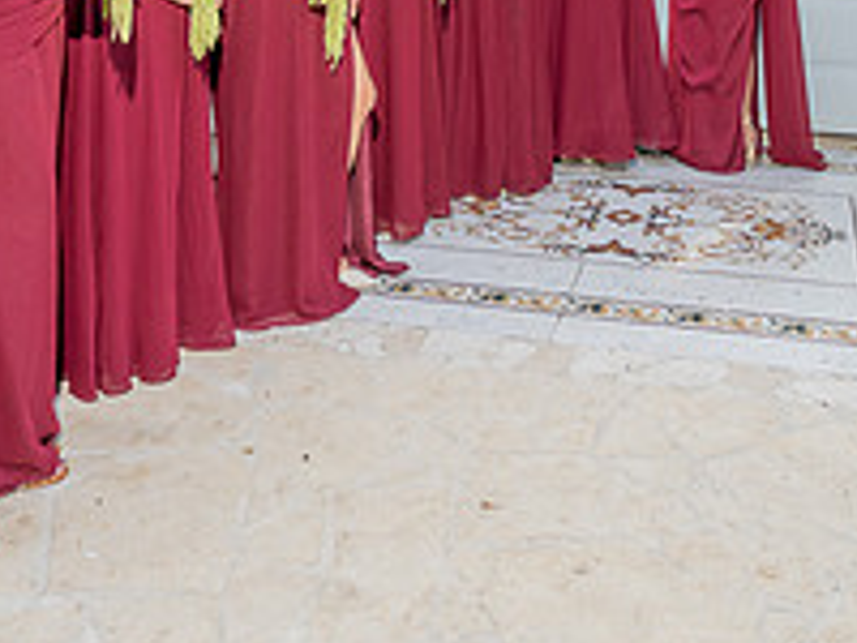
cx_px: 484
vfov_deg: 24.0
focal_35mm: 52
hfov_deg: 36.8
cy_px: -227
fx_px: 1287
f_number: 3.5
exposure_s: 1/200
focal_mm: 24
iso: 200
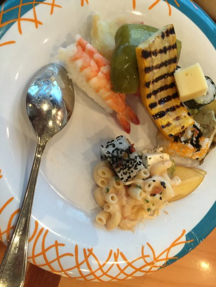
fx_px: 241
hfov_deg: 48.2
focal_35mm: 29
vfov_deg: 61.6
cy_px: 144
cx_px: 108
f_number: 2.2
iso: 125
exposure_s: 1/10
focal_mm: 4.15
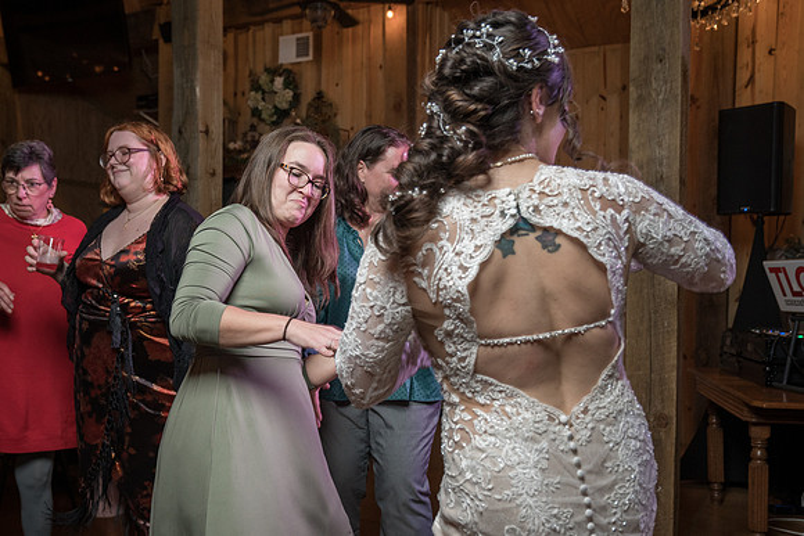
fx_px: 807
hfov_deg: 52.9
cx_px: 364
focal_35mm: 36
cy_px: 312
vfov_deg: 36.7
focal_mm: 31
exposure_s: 1/100
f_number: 4
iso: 2000
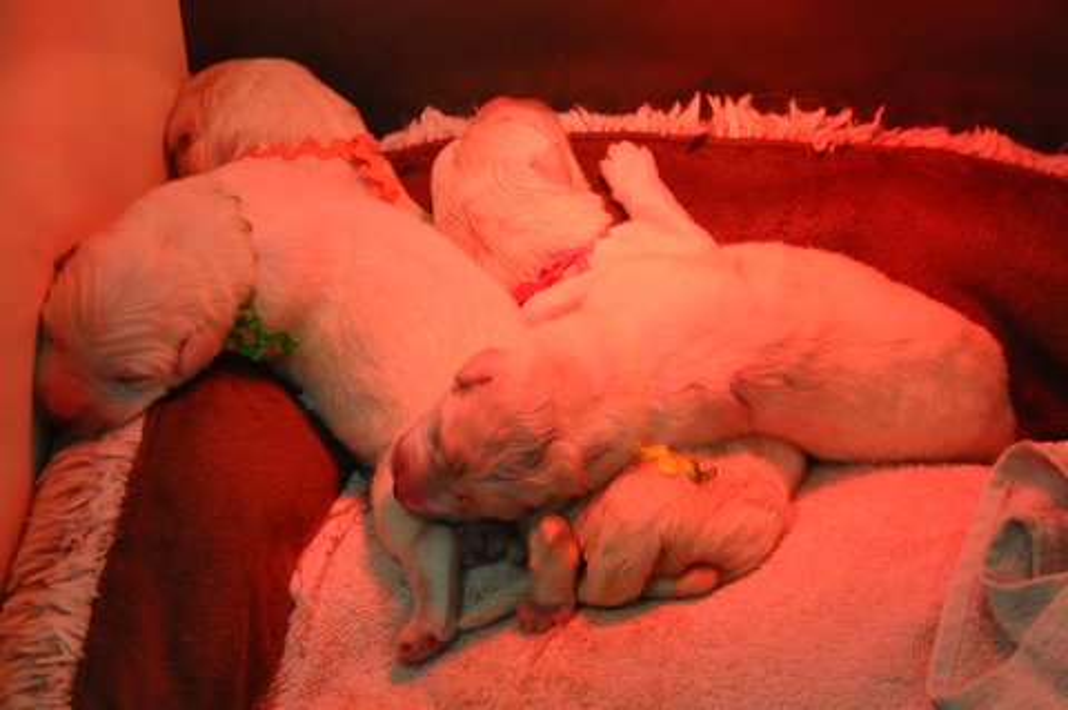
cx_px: 534
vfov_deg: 13.0
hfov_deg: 19.5
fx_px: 3112
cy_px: 355
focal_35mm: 105
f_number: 4.5
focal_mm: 70
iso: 1100
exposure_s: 1/125
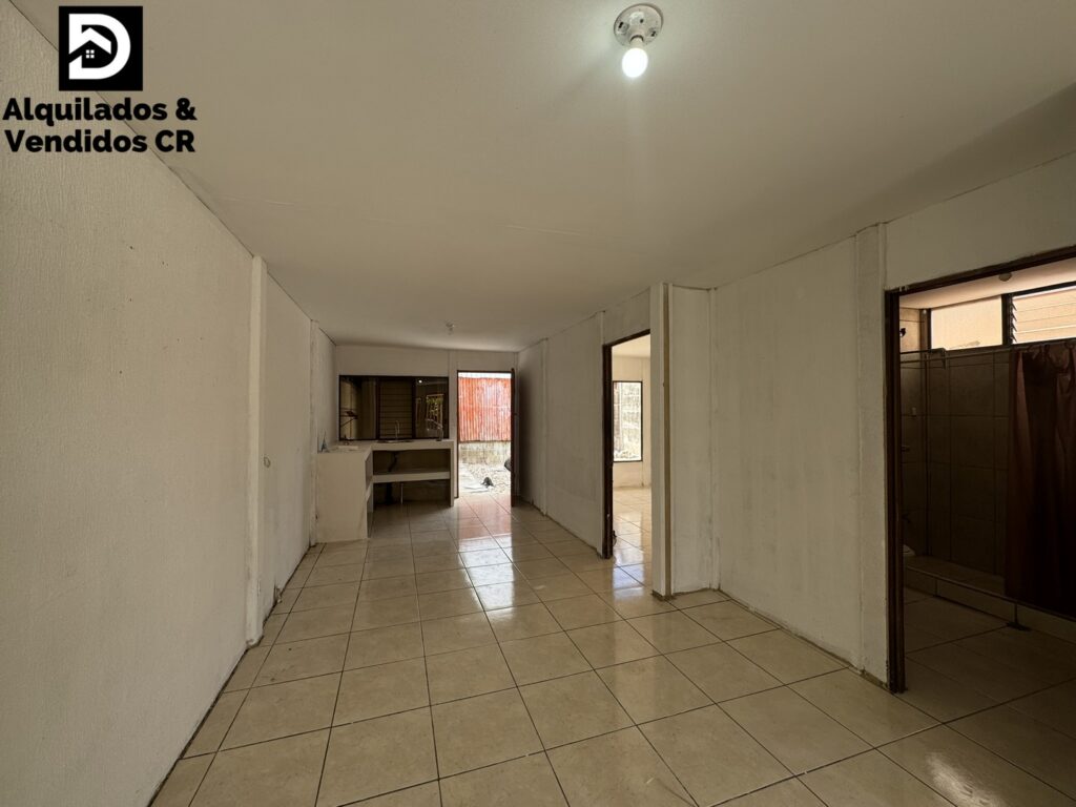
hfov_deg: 102.1
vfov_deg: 85.7
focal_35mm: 14
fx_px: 435
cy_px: 404
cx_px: 538
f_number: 2.2
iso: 40
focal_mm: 2.22
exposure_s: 1/218
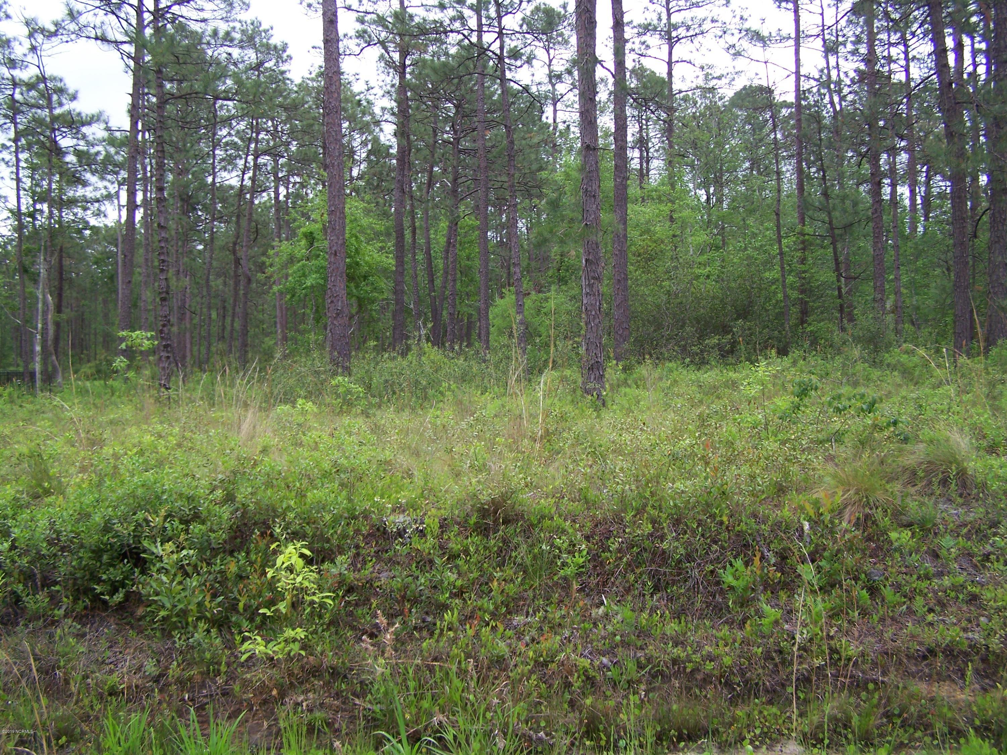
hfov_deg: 49.0
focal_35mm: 38
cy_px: 378
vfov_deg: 37.7
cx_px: 504
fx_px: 1105
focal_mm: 6.3
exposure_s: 1/200
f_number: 2.8
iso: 64
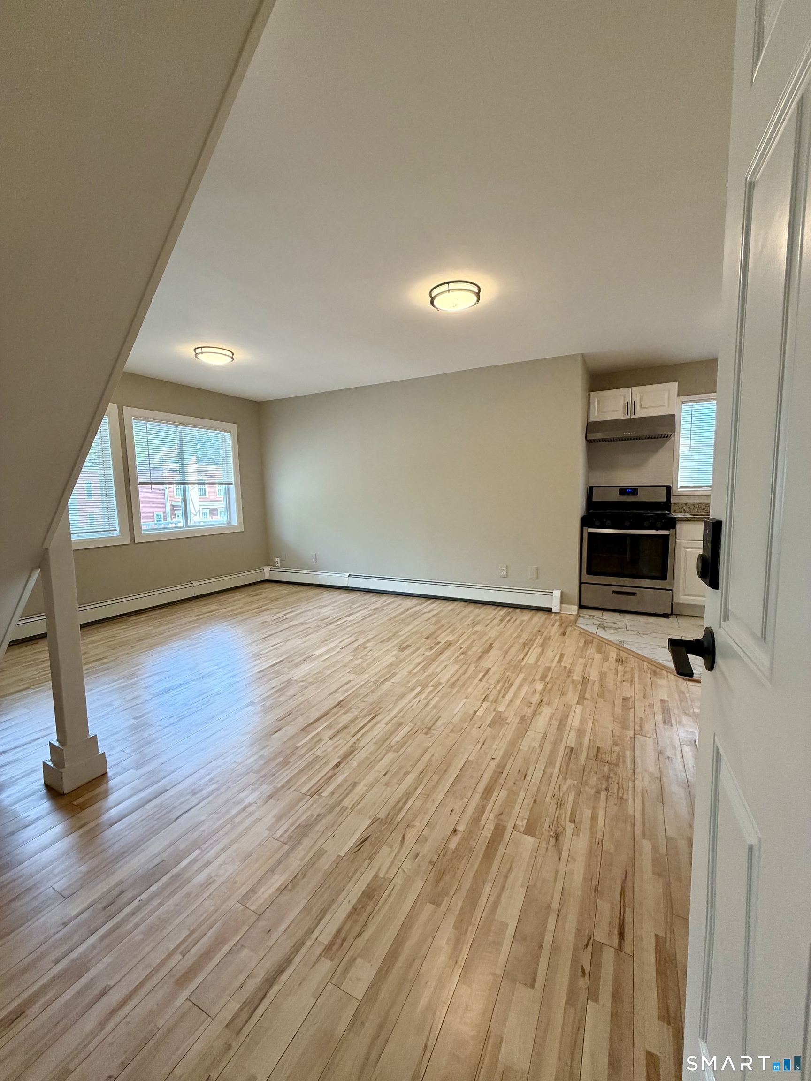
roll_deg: +0.4
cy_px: 540
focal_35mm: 14
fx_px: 437
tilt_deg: -6.4
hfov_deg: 85.7
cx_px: 406
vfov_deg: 102.1
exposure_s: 1/120
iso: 200
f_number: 2.2
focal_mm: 2.22
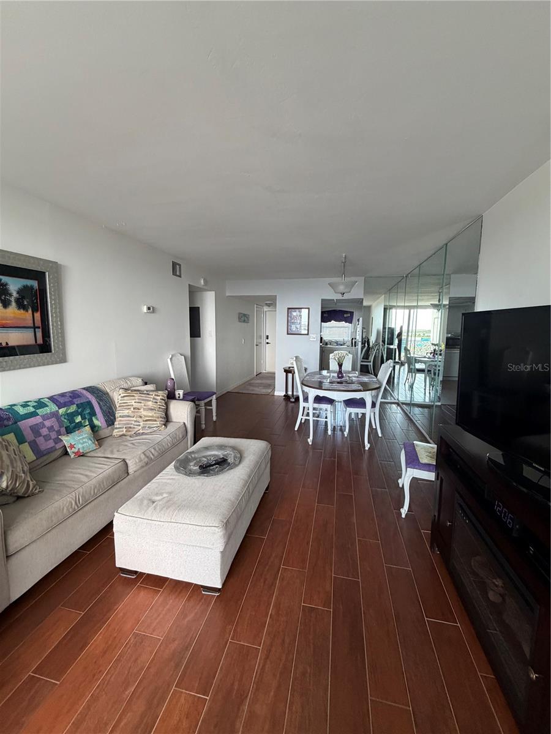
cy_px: 367
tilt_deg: -8.2
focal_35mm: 14
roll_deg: -1.1
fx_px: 297
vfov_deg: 102.1
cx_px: 276
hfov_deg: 85.7
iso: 320
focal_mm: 2.22
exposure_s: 1/75
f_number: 2.2
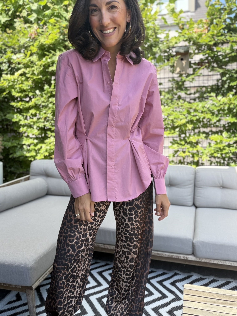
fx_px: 274
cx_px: 118
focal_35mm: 30
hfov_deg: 46.8
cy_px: 158
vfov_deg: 60.0
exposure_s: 1/252
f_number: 1.9
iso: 25
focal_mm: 2.71
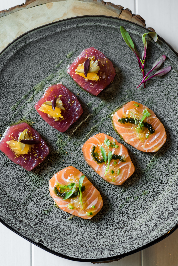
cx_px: 72
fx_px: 533
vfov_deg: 28.1
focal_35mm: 72
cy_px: 127
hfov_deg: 18.9
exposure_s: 1/100
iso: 800
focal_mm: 60
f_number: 5
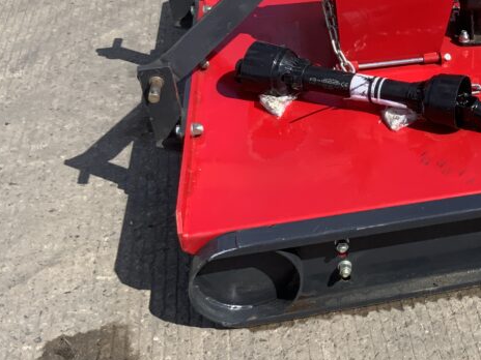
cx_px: 525
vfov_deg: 22.8
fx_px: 889
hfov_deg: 27.7
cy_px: 99
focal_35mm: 64
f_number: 1.8
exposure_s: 1/2058
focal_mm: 3
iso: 16
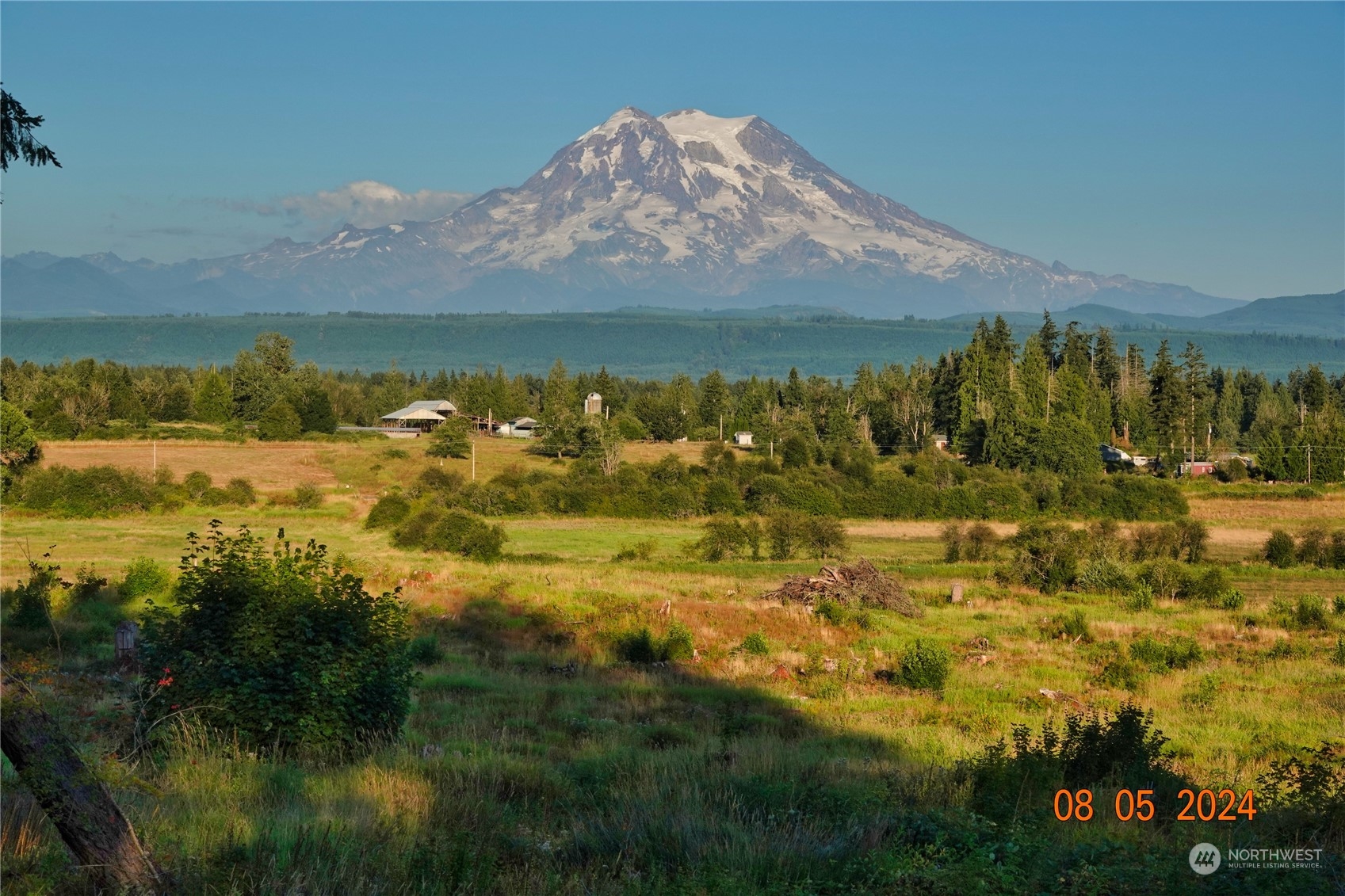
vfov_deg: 15.0
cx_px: 672
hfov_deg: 22.4
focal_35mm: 91
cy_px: 448
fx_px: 3399
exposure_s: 1/250
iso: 100
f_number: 8
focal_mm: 33.51
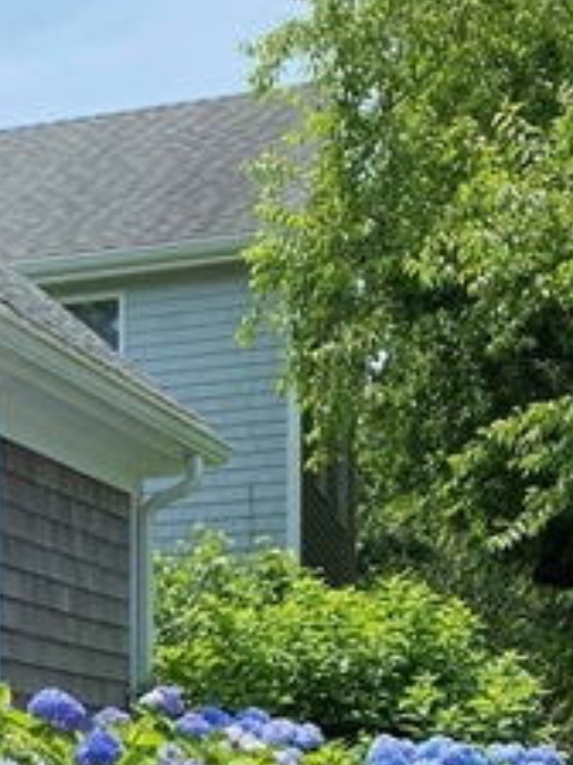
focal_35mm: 89
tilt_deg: -0.3
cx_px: -259
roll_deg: +0.1
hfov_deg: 15.4
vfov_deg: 20.6
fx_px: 1964
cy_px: 922
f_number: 1.8
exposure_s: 1/1147
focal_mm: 4.25
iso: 32
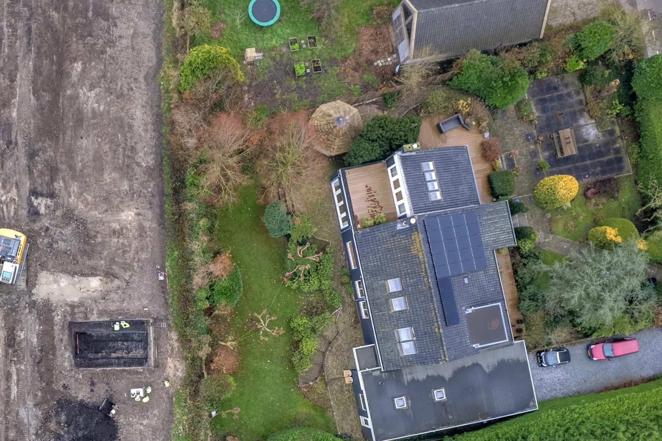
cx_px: 140
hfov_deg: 49.1
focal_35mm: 37
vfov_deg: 34.9
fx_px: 680
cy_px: 346
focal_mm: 8.38
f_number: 2.8
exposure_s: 1/25
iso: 100
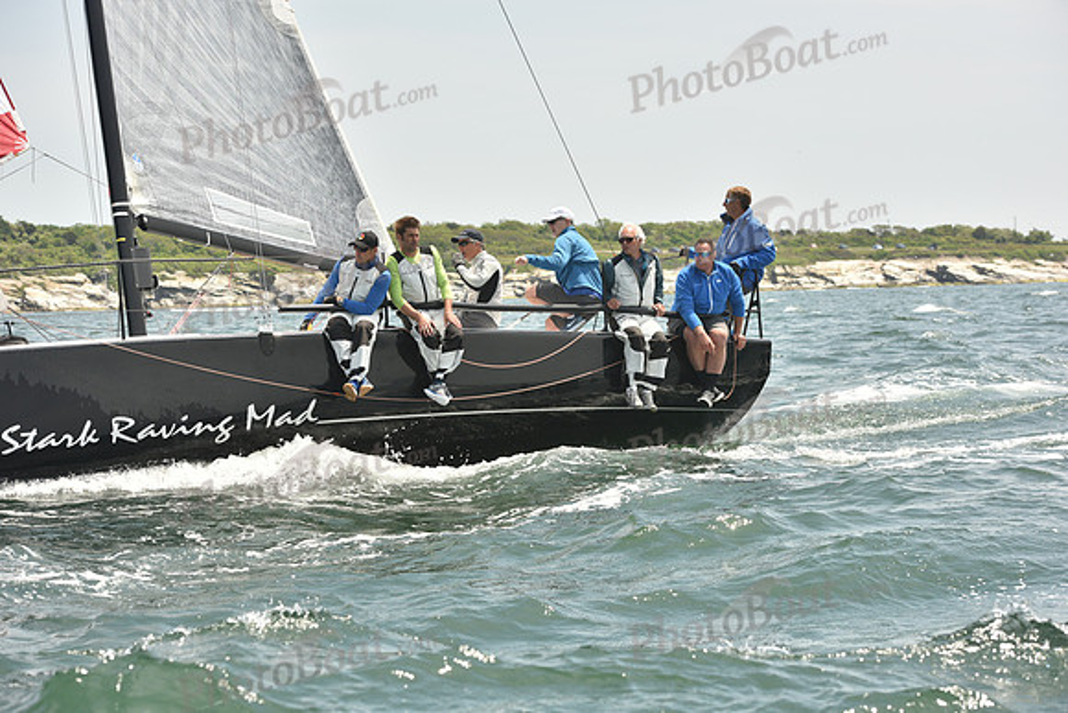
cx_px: 534
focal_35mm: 95
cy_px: 356
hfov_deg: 21.5
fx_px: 2819
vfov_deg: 14.4
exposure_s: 1/1600
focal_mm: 95
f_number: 6.3
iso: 400
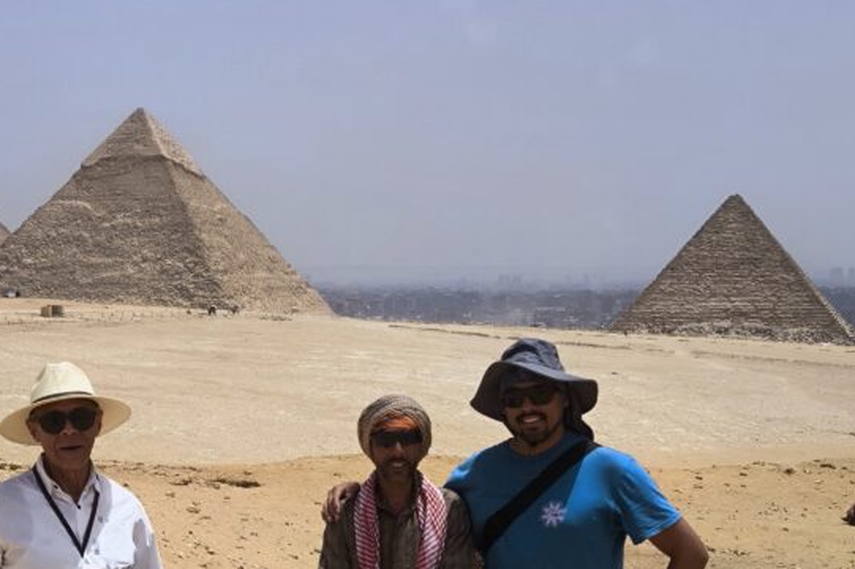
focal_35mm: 65
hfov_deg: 30.9
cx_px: 359
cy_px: 447
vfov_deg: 20.7
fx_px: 1543
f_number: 1.9
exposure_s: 1/6626
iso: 50
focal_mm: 6.92
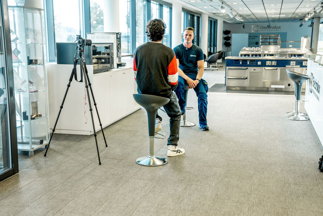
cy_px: 108
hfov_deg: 45.4
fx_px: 386
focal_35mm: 43
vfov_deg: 31.2
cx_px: 162
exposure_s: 1/125
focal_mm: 43
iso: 800
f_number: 3.2
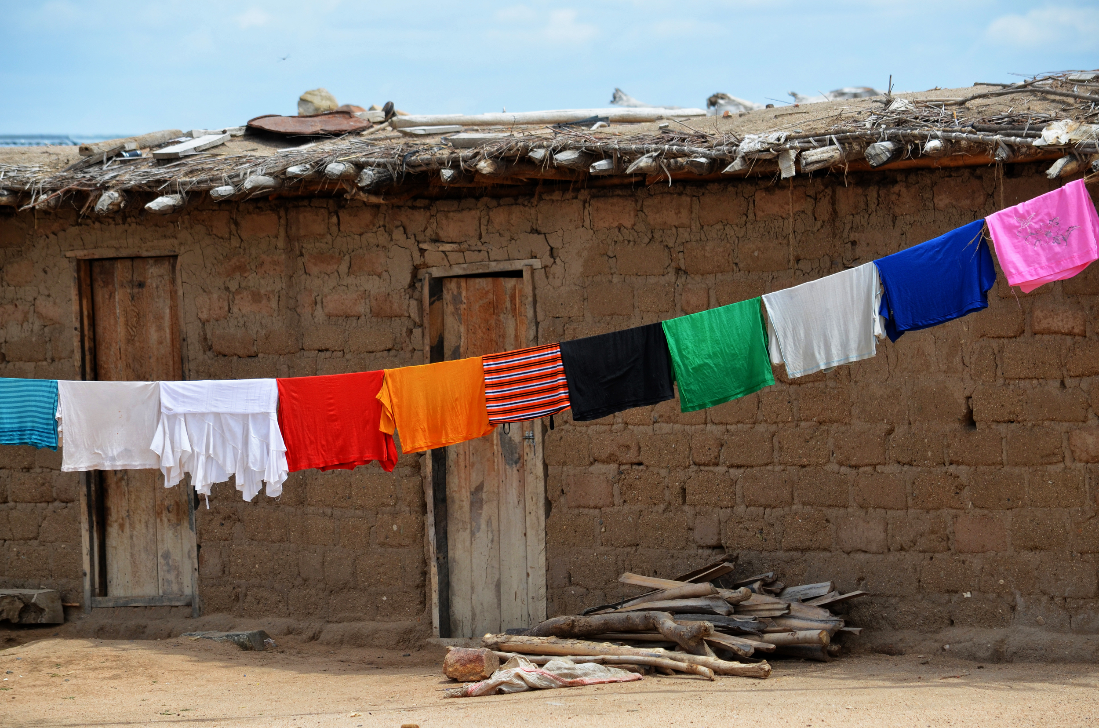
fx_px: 6398
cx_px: 550
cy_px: 364
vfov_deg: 6.5
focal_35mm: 210
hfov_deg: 9.8
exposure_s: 1/640
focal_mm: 140
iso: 200
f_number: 6.3
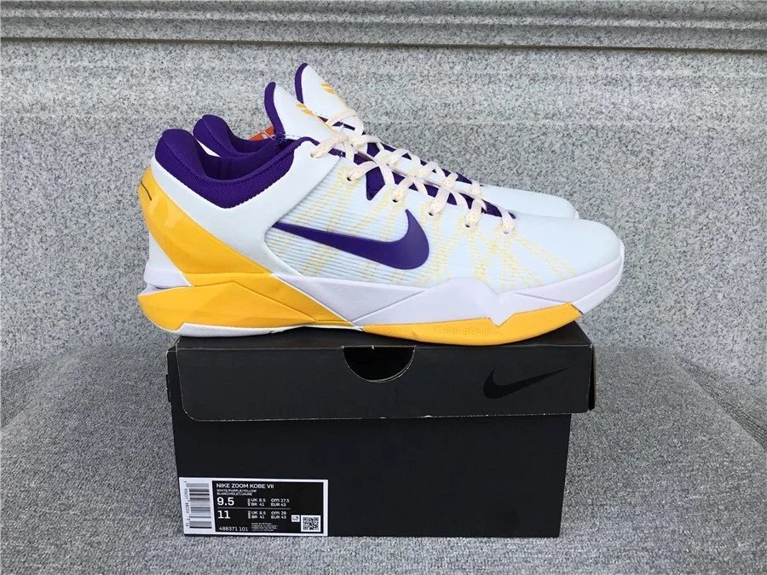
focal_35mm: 31
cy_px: 288
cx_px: 384
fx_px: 687
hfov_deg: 58.4
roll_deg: -0.5
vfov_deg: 45.4
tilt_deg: -18.0
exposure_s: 1/512
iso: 25
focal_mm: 3.3
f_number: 2.4
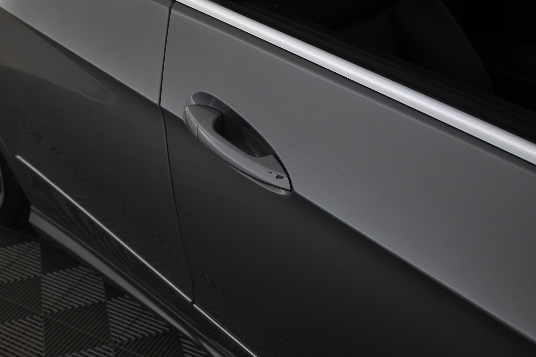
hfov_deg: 46.4
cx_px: 268
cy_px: 178
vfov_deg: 31.9
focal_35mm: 42
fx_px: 625
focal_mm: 28
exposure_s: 1/50
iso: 560
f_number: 4.5
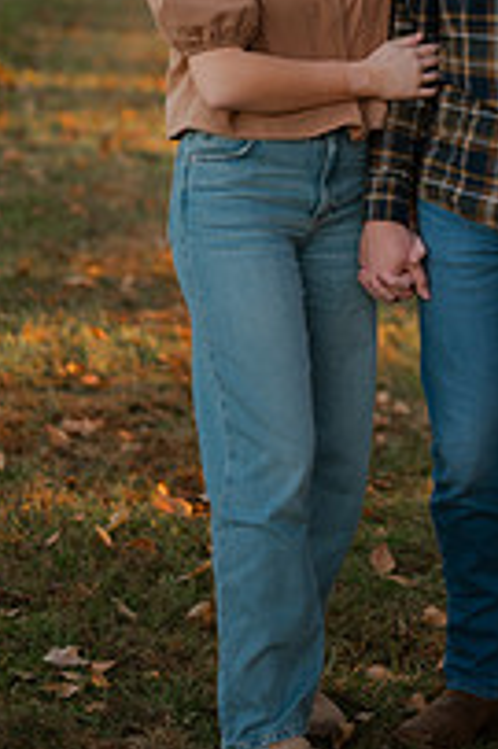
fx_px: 2307
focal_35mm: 111
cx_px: 408
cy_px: 114
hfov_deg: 12.3
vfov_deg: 18.2
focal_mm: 50
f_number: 1.8
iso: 140
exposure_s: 1/250
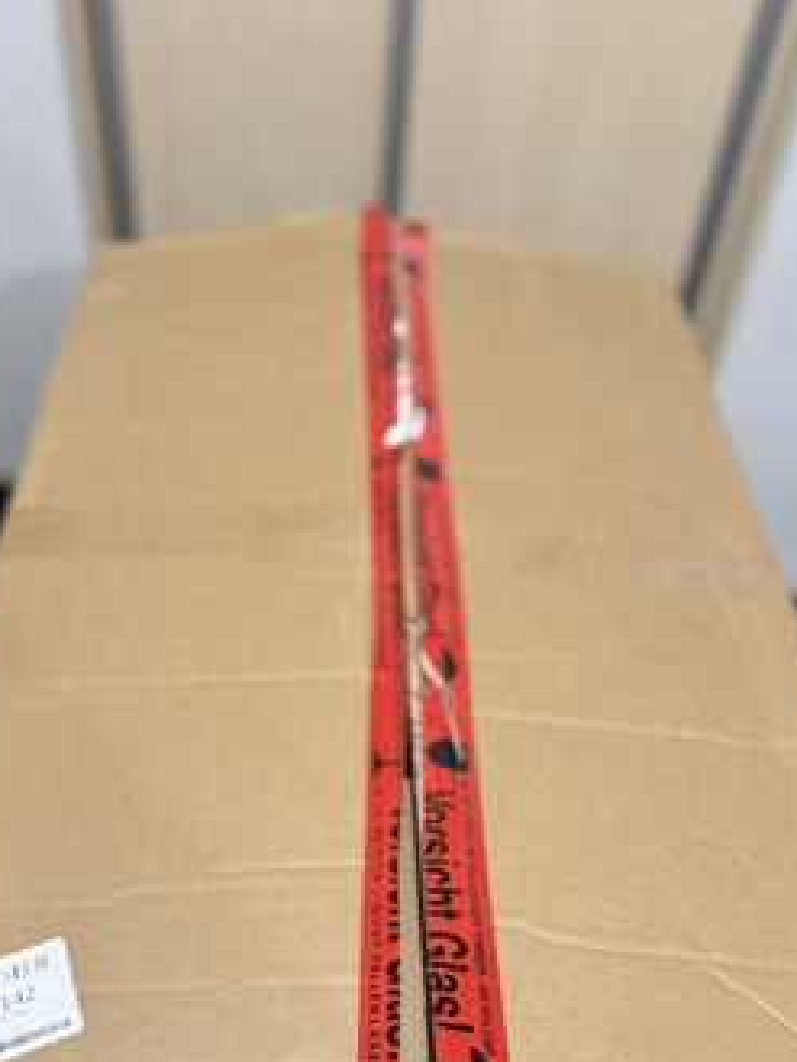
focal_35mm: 35
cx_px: 332
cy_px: 768
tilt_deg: -50.3
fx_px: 1074
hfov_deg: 40.6
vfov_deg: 50.9
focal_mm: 6.76
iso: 500
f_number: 1.78
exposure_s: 1/50
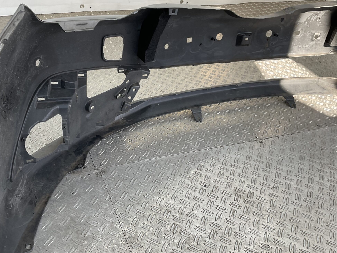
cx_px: 133
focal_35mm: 38
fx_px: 370
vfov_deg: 37.7
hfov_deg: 48.7
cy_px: 116
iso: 25
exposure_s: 1/120
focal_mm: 3
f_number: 1.8
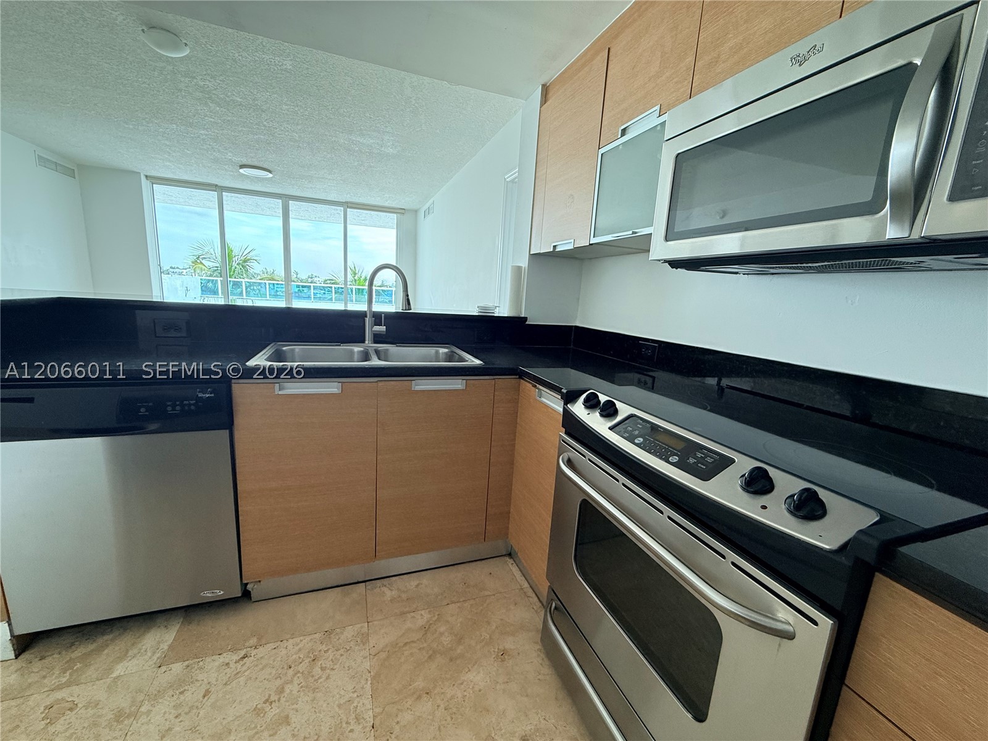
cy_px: 370
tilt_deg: -10.9
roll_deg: -4.0
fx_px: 400
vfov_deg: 85.7
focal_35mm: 14
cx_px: 494
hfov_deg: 102.1
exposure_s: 1/99
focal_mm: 2.22
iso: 160
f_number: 2.2
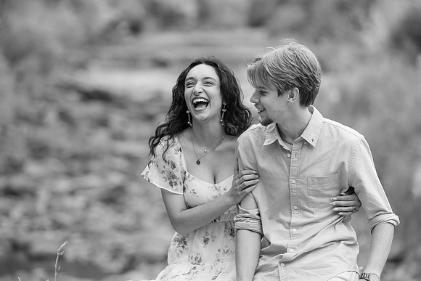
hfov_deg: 12.1
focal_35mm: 170
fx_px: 1988
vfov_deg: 8.1
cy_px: 140
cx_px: 210
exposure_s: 1/250
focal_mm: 170
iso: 320
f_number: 3.5
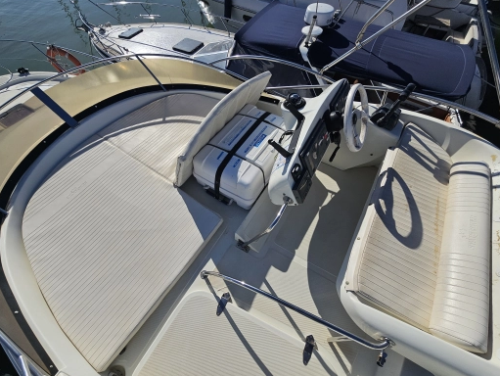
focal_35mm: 14
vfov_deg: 85.7
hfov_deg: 101.9
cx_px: 236
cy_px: 197
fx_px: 202
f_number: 2.2
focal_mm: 2.2
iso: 50
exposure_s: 1/5144
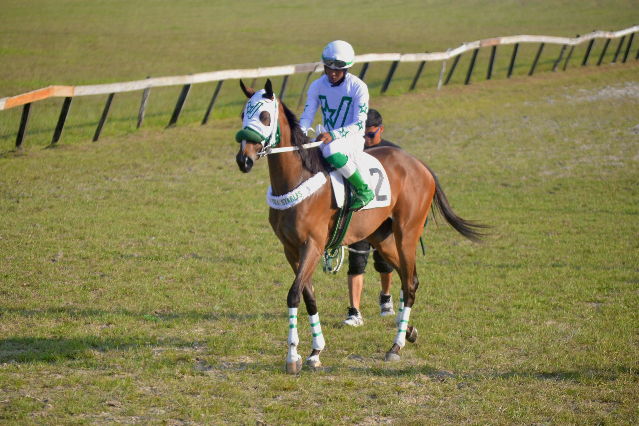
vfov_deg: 7.6
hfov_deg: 11.4
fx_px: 3195
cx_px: 320
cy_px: 213
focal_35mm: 180
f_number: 5.6
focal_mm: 120
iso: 250
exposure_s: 1/500
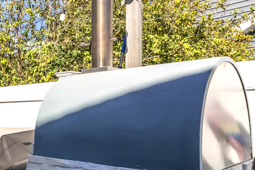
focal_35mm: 44
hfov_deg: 35.4
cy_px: 113
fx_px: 312
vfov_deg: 30.3
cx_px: -49
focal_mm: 16
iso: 200
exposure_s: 1/400
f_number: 8
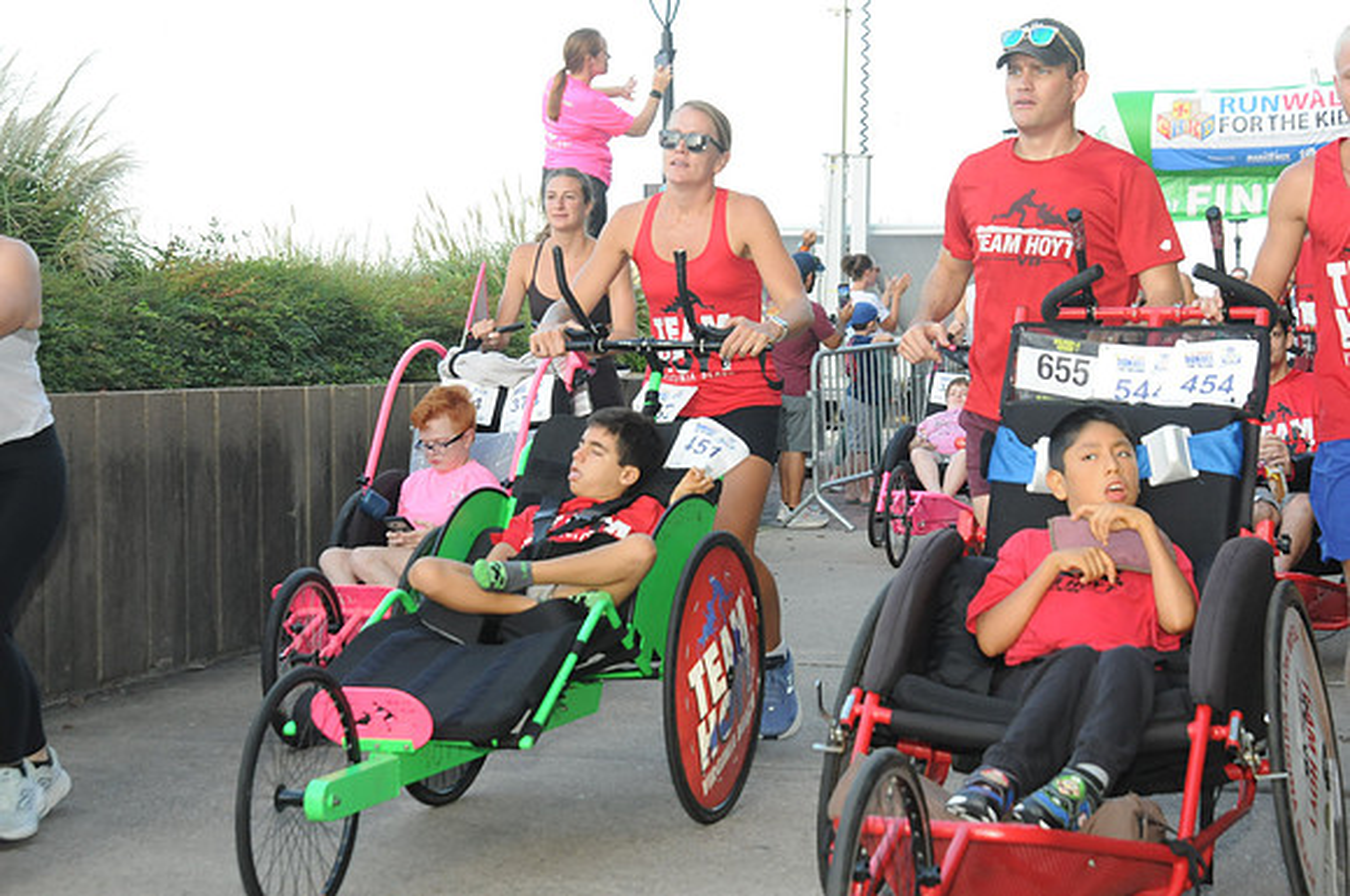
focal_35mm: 72
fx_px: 2696
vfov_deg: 18.9
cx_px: 675
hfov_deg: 28.1
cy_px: 448
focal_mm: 48
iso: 800
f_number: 8
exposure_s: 1/250
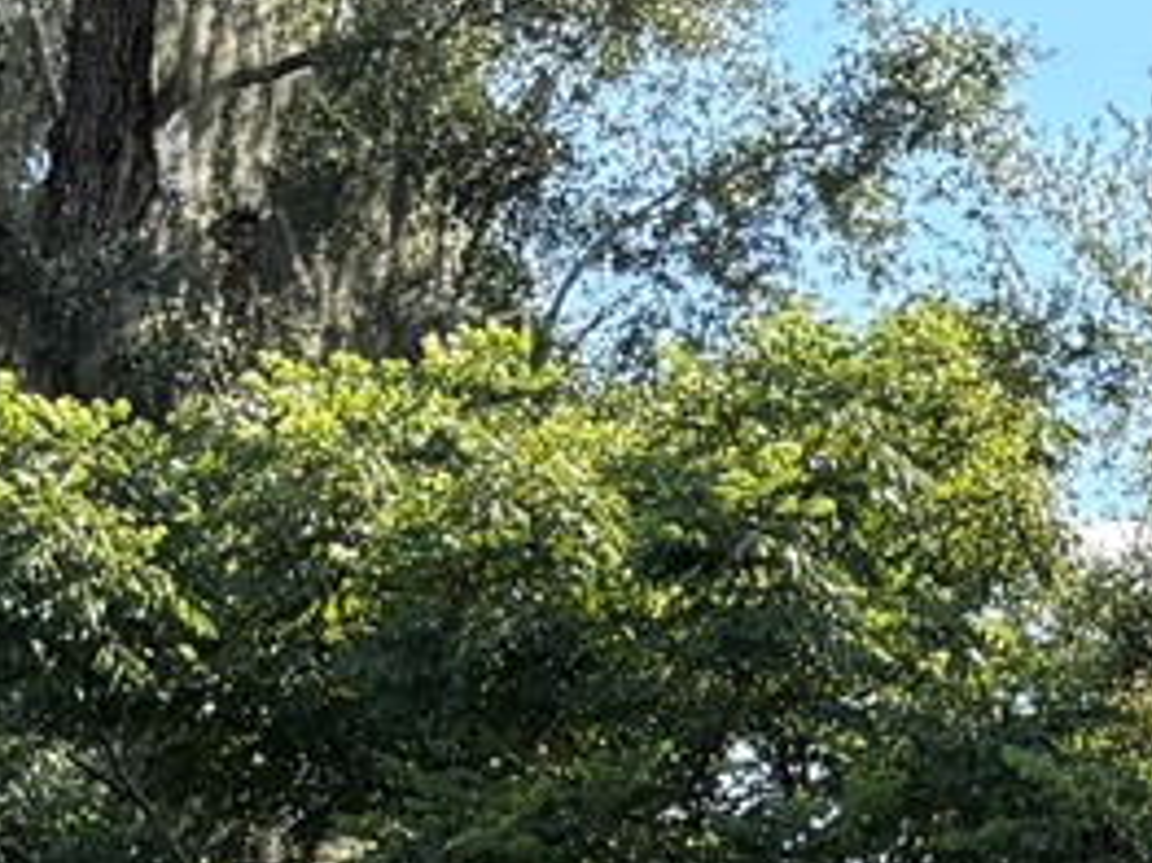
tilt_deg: +5.7
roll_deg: -3.7
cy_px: 2006
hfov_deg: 11.5
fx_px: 5256
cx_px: 2129
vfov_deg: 8.6
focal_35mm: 158
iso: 50
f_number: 1.6
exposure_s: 1/722
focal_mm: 5.96
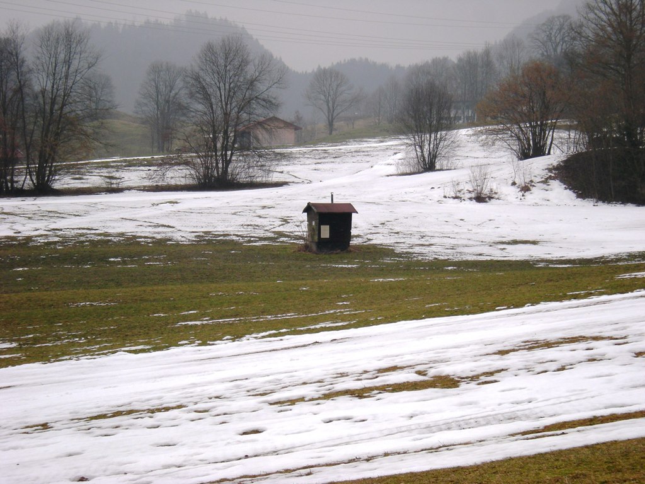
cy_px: 242
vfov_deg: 14.5
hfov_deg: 19.3
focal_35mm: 102
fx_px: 1901
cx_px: 322
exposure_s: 1/105
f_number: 5.6
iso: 64
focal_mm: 17
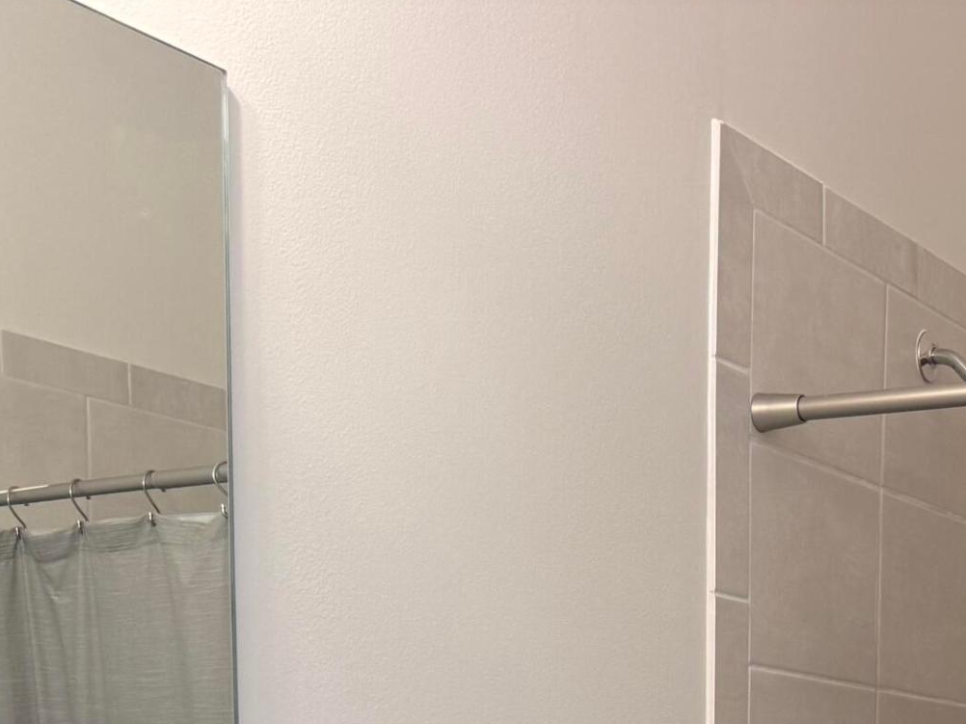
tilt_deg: -4.9
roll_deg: -0.4
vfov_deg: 19.1
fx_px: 1925
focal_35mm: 69
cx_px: 876
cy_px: 1034
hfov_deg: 27.1
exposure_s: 1/120
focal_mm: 6.76
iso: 160
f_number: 1.78
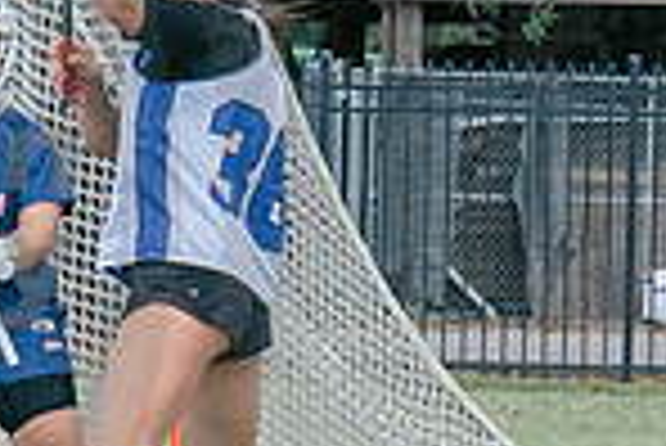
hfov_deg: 3.1
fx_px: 12370
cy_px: 243
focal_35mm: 668
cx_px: -575
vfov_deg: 2.1
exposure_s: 1/500
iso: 250
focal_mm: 70
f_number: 5.6
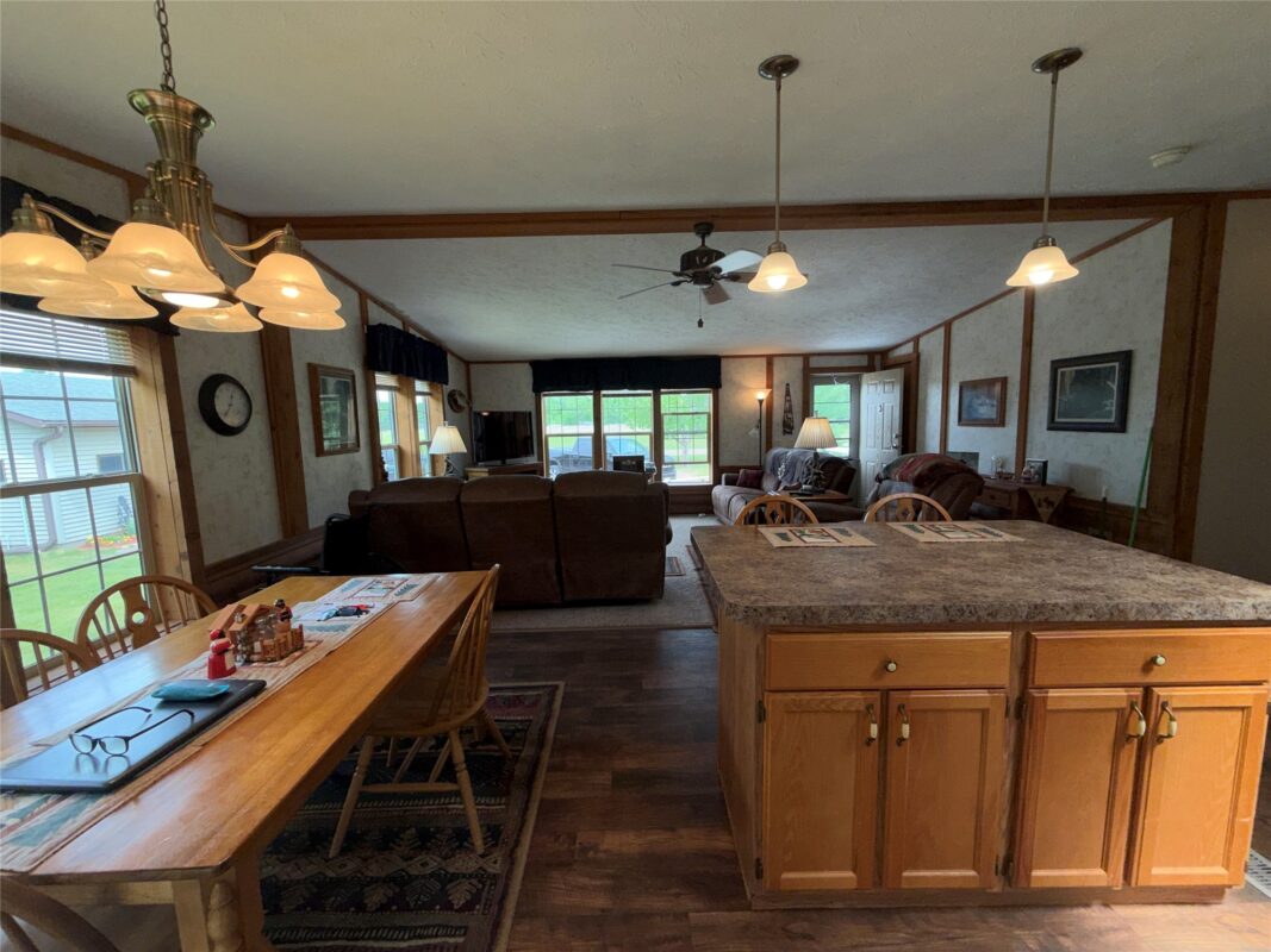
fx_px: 514
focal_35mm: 14
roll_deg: +1.4
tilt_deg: -6.4
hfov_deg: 102.1
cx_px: 636
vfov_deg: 85.7
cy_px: 476
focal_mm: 2.22
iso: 32
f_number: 2.2
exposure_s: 1/120
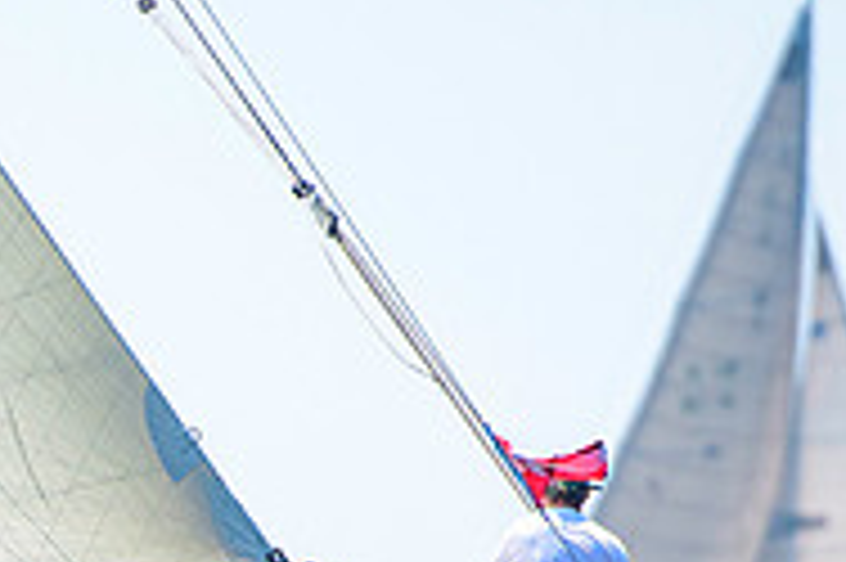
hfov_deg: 1.1
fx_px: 43483
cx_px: -140
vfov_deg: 0.7
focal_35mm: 1852
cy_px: 812
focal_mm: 400
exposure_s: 1/2500
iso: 400
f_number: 5
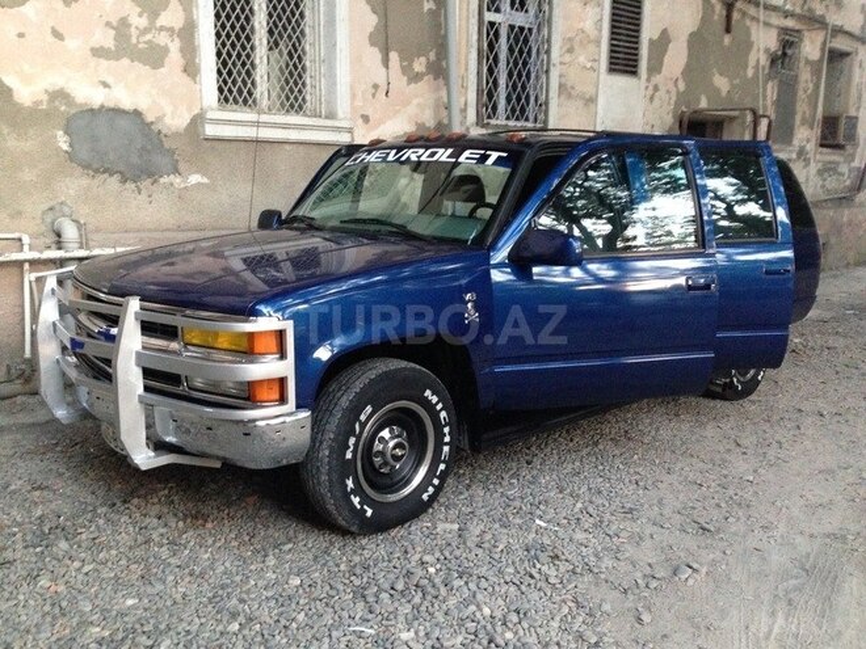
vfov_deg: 42.9
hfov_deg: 55.4
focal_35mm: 33
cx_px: 433
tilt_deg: -9.9
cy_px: 324
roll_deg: -0.3
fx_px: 826
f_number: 2.4
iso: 500
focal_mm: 4.12
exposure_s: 1/15
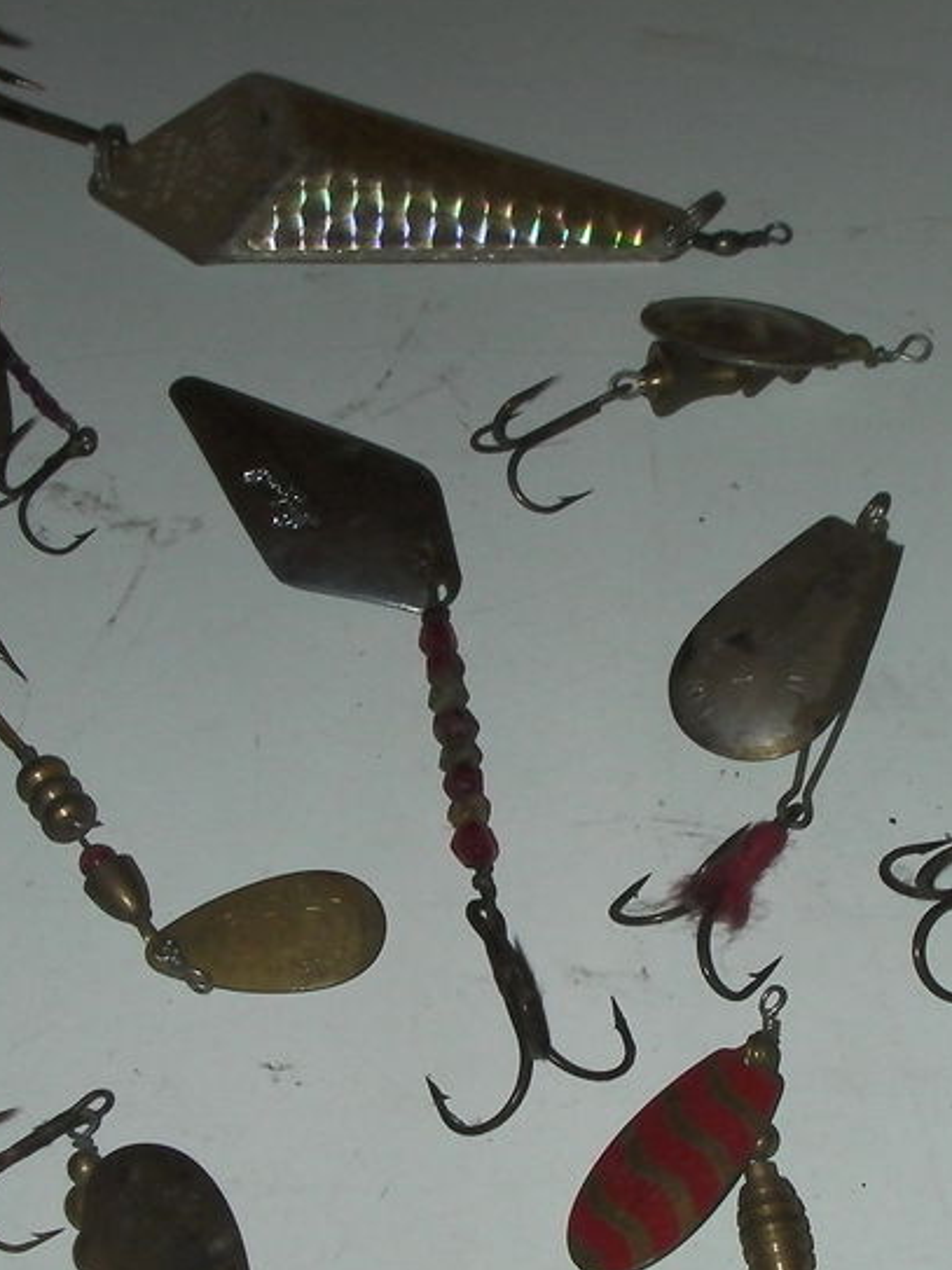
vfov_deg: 27.7
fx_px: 2568
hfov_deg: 20.9
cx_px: 615
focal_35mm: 70
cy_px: 807
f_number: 5.6
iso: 200
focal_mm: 6.3
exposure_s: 1/30
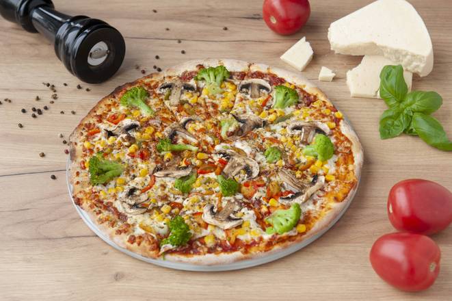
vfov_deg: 19.4
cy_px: 150
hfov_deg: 28.9
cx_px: 226
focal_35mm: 70
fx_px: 878
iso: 400
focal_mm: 70
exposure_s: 1/20
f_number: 8
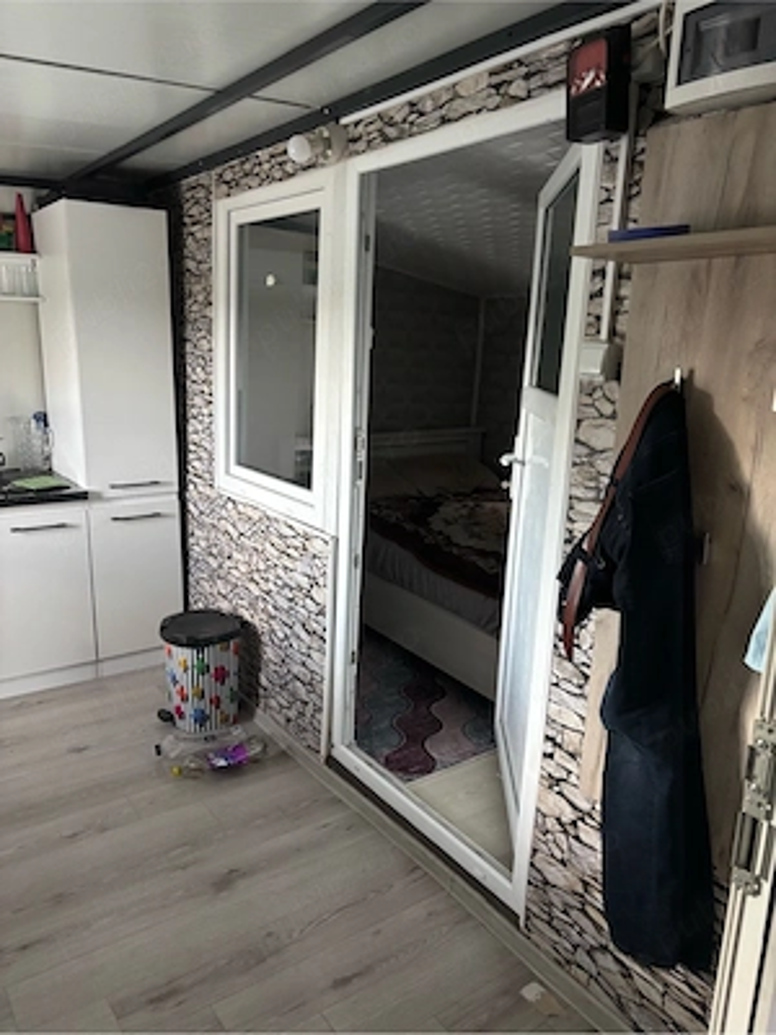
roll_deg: -3.9
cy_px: 518
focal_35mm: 26
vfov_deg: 67.3
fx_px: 777
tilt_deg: -15.1
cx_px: 388
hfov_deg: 53.1
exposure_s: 1/33
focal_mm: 5.96
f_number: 1.6
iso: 500
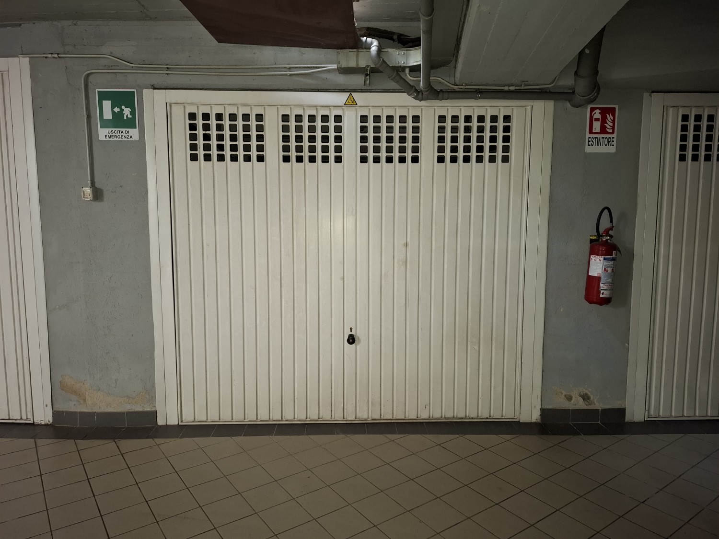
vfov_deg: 58.9
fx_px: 478
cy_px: 270
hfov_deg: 73.9
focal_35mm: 23
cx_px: 360
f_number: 1.8
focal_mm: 5.54
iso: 50
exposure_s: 1/25
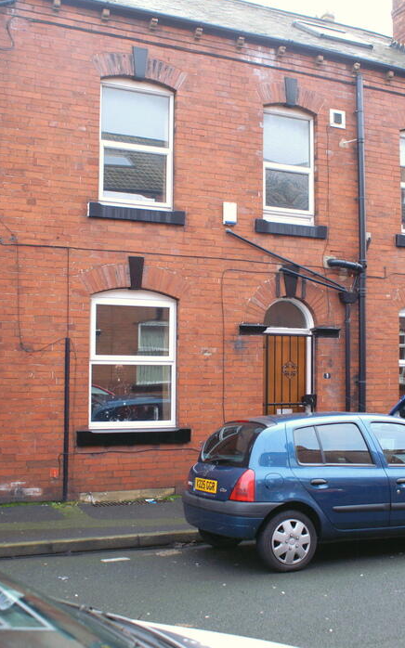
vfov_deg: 47.2
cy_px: 329
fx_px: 742
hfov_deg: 30.4
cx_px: 243
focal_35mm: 42
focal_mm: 24
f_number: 4.5
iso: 400
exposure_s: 1/125
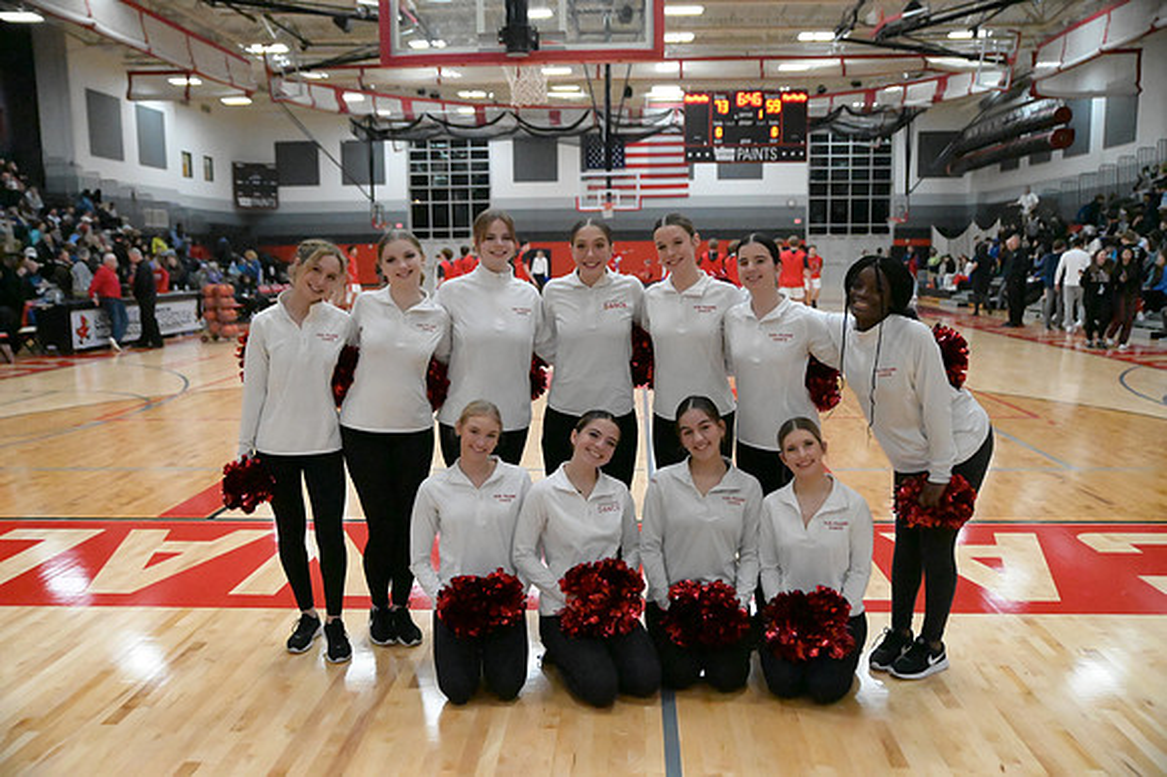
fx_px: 1004
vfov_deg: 42.3
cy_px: 388
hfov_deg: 60.3
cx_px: 584
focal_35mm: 31
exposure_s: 1/8000
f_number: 2.8
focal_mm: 31
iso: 36000
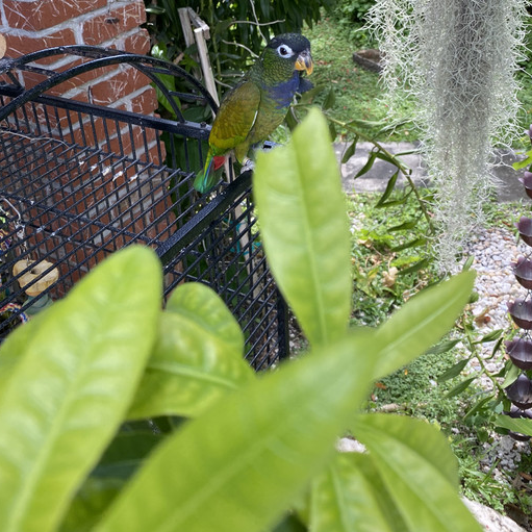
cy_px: 158
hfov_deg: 46.0
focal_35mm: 36
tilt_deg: -27.6
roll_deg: +3.8
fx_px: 626
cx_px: 264
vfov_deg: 45.0
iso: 32
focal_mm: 4.25
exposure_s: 1/195
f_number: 1.8
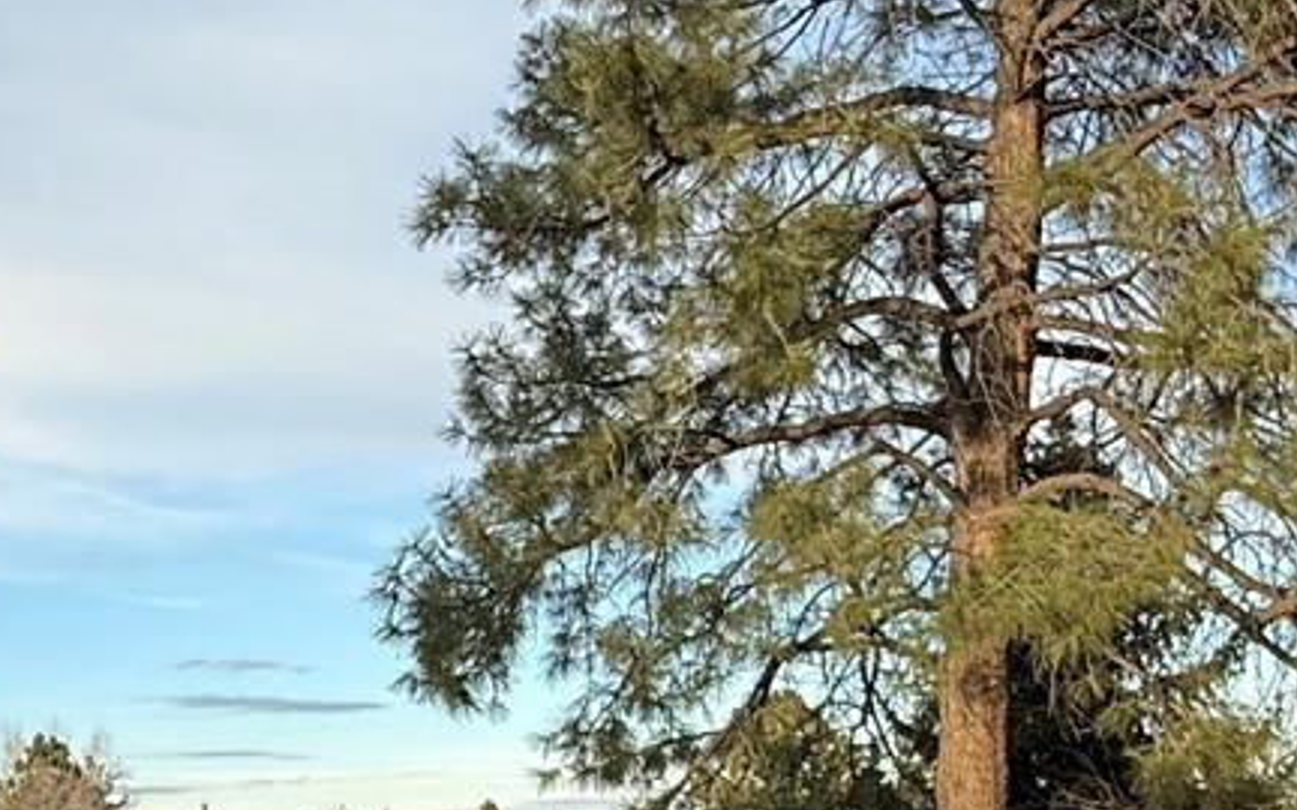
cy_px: 828
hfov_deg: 36.7
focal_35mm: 55
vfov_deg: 22.6
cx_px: 489
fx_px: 1944
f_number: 2.2
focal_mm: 2.22
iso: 50
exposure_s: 1/569
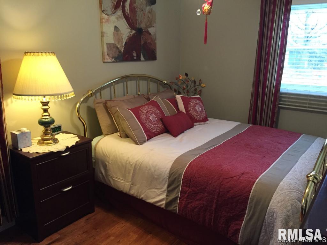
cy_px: 122
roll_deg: +0.0
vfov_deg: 48.2
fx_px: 274
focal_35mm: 29
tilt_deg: -15.6
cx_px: 164
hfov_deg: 61.7
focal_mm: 4.15
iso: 160
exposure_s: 1/30
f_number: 2.2
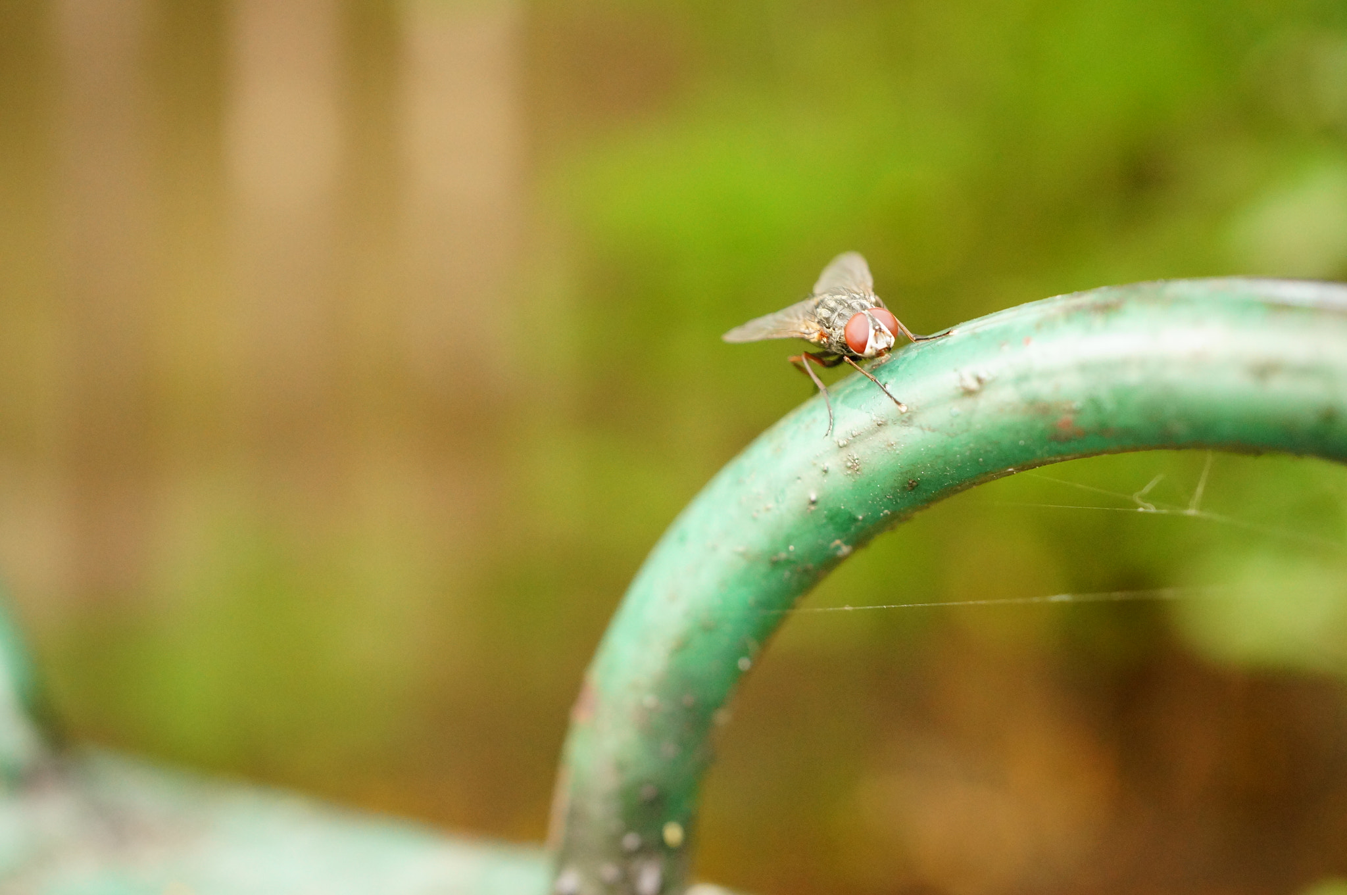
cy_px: 448
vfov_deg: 29.8
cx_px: 674
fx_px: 1682
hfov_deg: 43.6
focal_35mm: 45
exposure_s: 1/100
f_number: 8
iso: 1600
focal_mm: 30
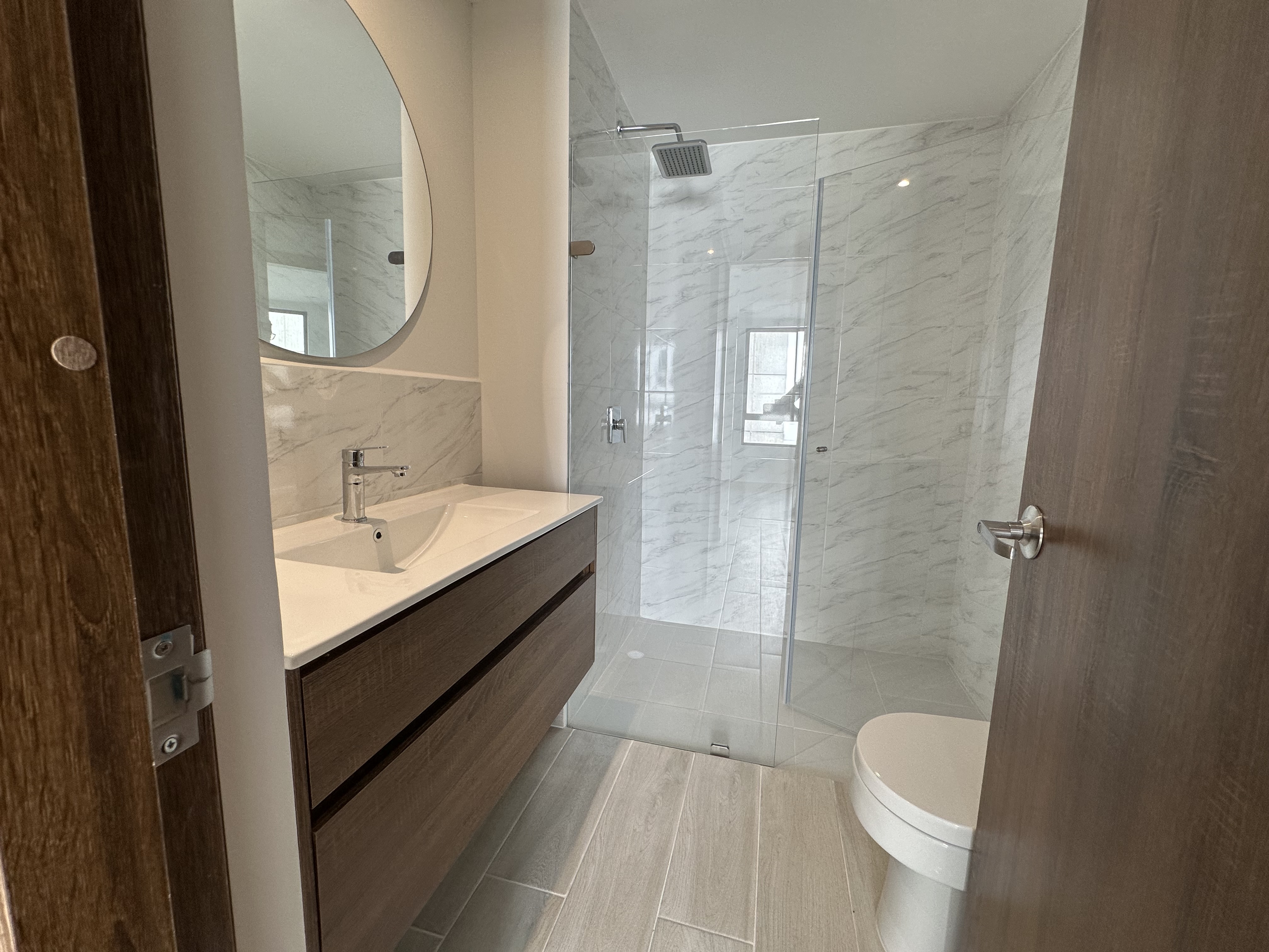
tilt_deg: -8.0
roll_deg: -1.0
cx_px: 634
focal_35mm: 14
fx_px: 513
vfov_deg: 85.7
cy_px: 476
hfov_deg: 102.1
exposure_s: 1/120
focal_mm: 2.22
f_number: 2.2
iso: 100
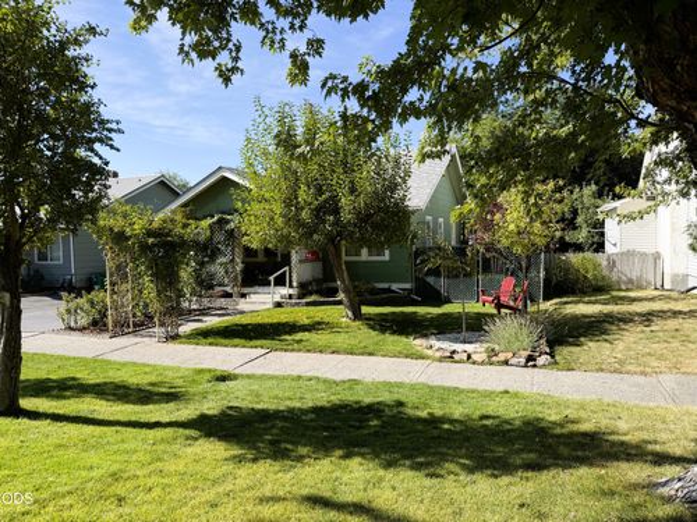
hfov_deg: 71.6
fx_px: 483
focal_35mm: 24
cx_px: 348
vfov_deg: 56.8
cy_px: 261
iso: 80
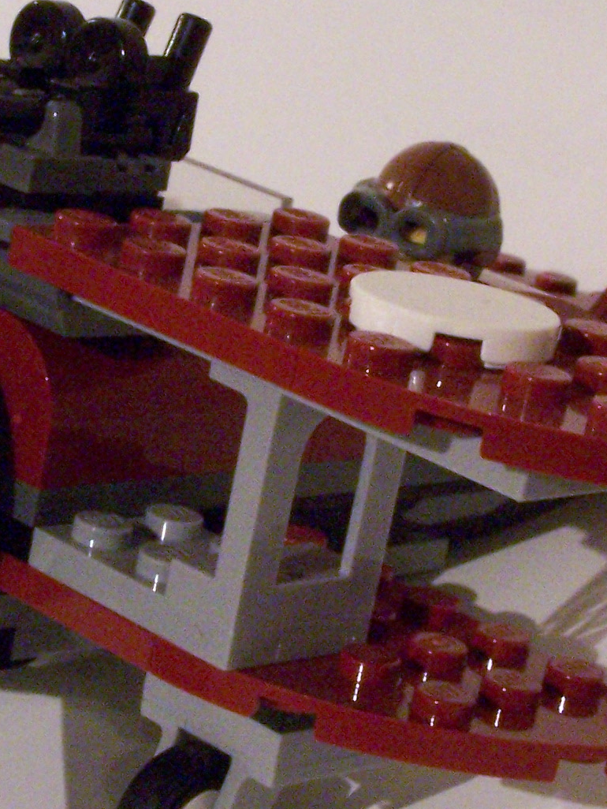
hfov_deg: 11.6
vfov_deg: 15.4
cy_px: 319
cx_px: 285
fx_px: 2991
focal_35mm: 128
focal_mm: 8.5
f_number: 8
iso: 400
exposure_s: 1/2
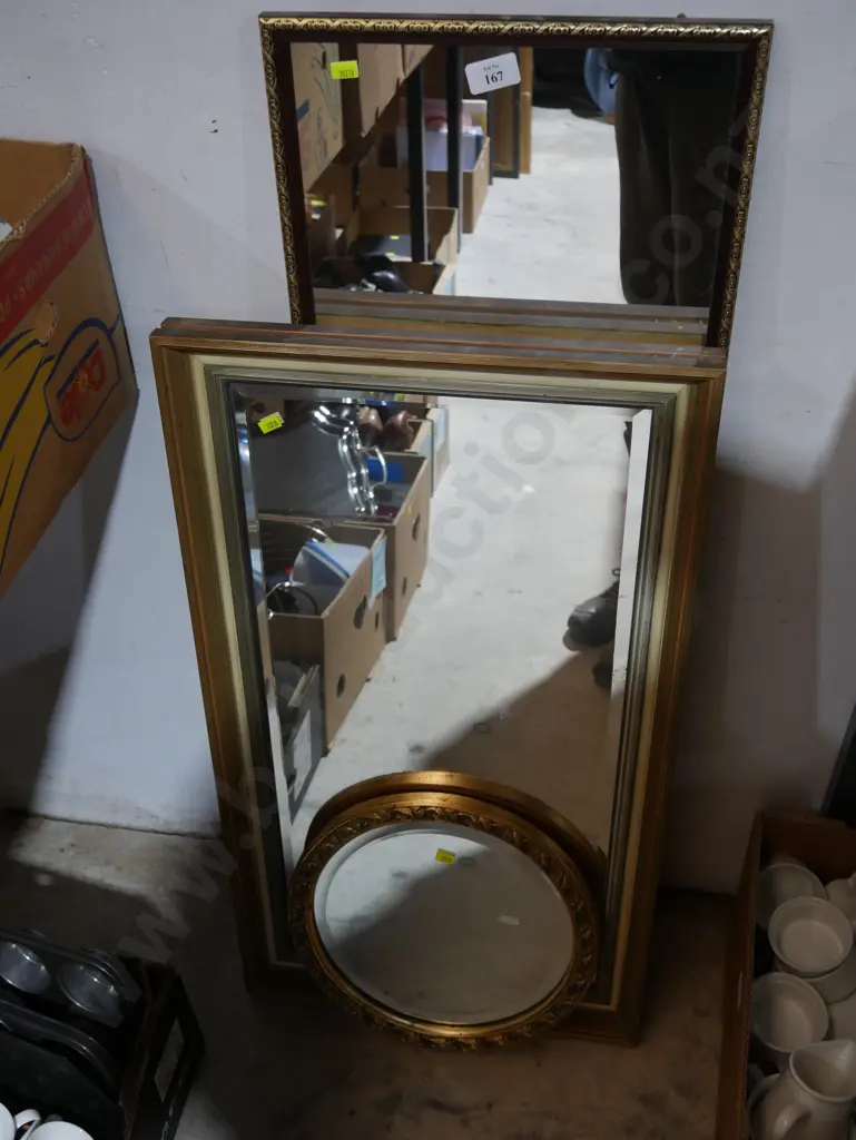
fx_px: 1252
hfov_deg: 37.8
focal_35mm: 38
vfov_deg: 49.0
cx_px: 428
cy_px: 570
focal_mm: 19
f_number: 4.1
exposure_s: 1/60
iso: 500
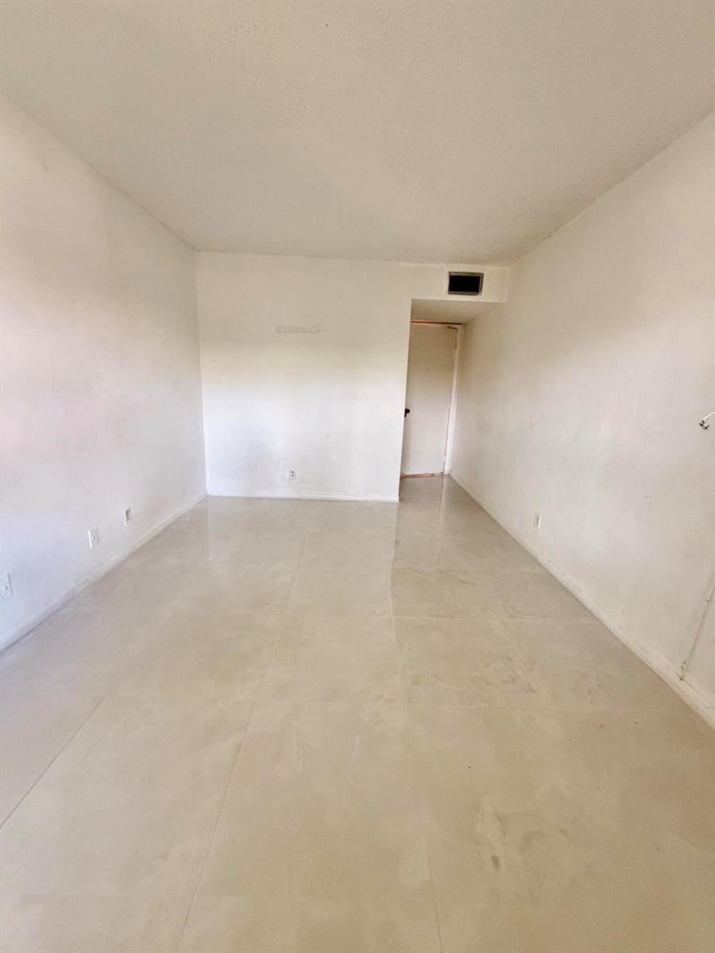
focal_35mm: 14
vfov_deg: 102.1
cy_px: 476
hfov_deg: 85.7
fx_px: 386
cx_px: 358
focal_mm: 2.22
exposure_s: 1/121
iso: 250
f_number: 2.2
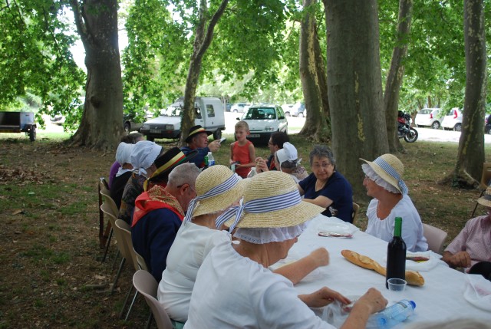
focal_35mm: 36
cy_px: 164
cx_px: 246
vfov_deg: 37.0
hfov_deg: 53.1
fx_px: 492
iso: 200
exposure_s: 1/50
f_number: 4.2
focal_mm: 24
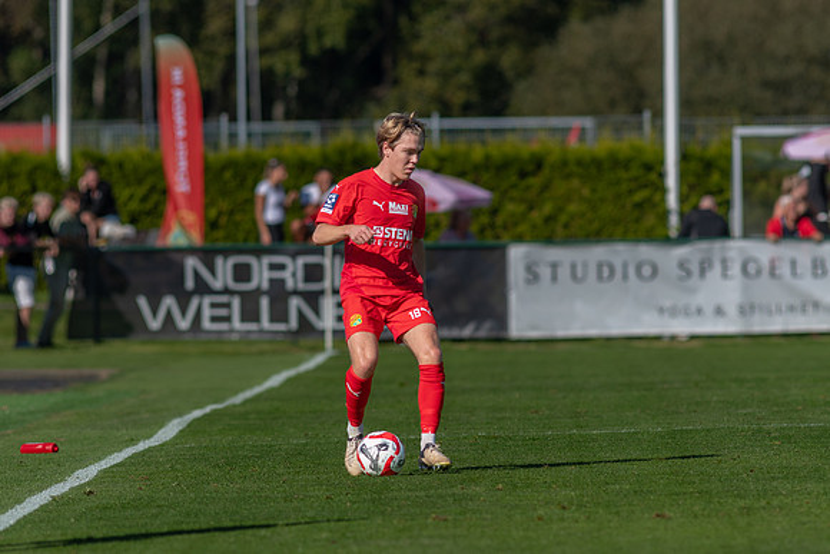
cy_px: 277
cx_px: 415
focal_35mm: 462
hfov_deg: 4.5
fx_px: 10644
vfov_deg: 3.0
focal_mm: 300
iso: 110
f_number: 3.5
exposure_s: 1/2000
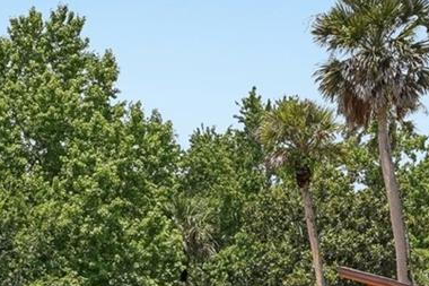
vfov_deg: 15.4
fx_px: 953
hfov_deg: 24.7
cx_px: 47
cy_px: 457
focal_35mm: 80
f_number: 20
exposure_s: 1/40
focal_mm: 19
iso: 100
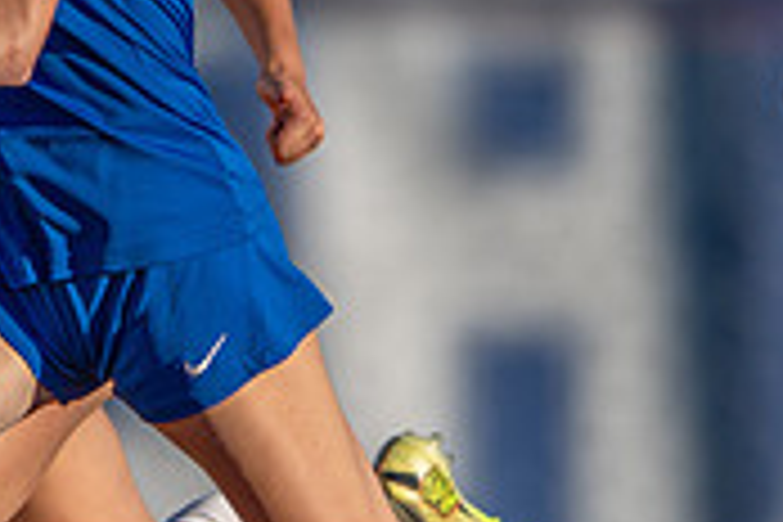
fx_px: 40626
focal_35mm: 1868
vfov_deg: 0.7
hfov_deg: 1.1
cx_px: -30
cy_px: 315
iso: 72
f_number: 3.2
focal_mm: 400
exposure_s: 1/1000
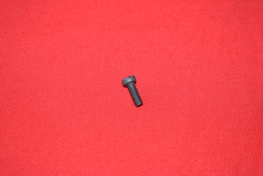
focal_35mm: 78
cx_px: 132
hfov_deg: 26.0
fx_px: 570
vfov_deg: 17.5
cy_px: 88
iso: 800
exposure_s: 1/160
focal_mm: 52
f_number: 5.6
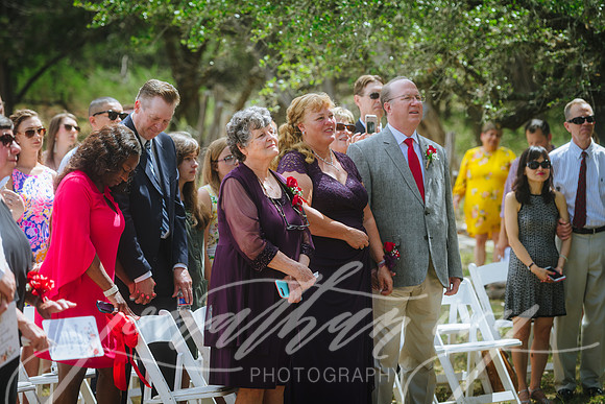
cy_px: 202
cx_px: 302
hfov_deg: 16.4
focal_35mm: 125
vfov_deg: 11.0
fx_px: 2101
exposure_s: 1/400
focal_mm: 125
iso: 125
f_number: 2.8
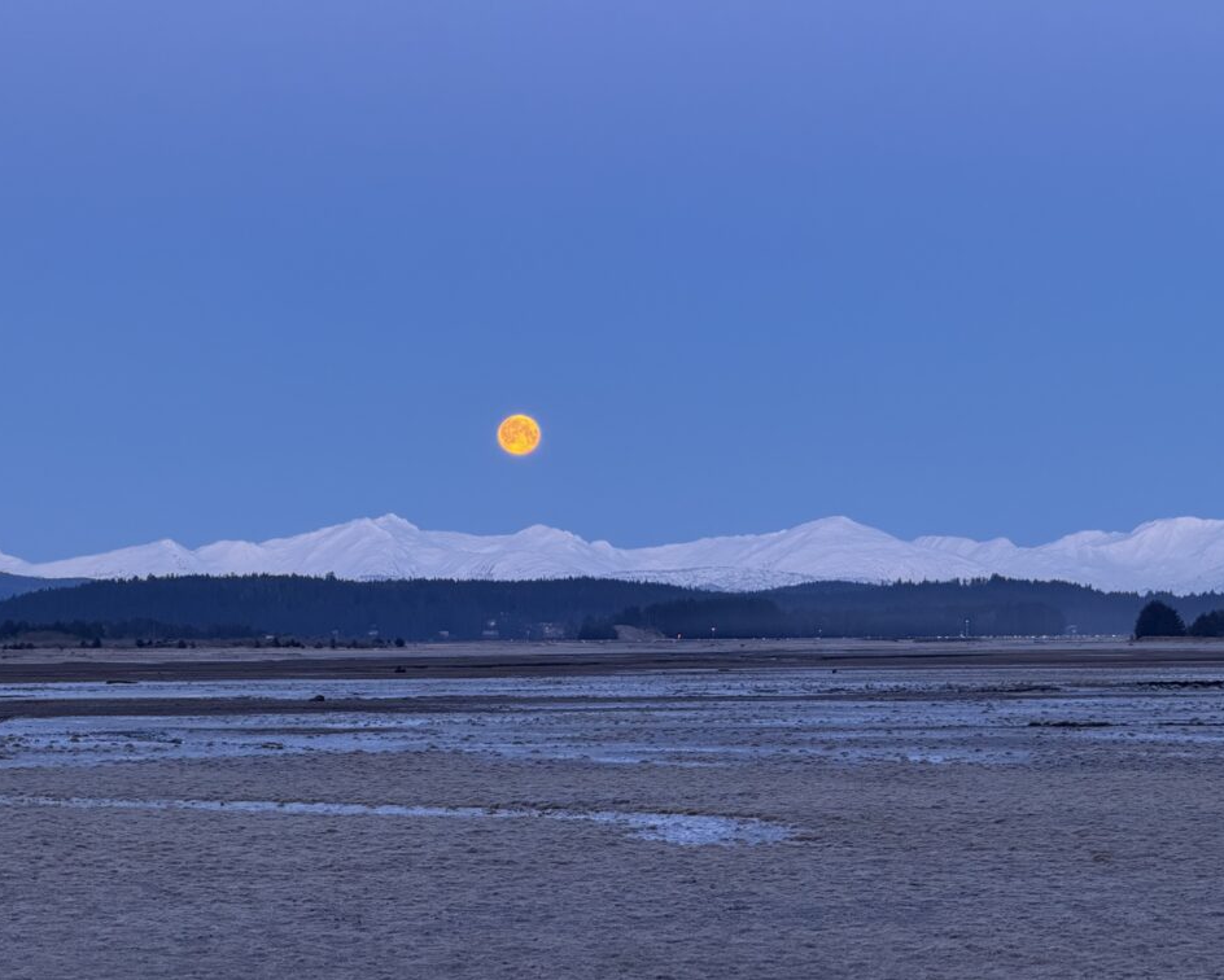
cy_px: 487
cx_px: 656
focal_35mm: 127
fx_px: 4603
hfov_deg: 15.1
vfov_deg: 12.2
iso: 400
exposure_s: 1/60
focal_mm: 15.66
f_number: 2.8
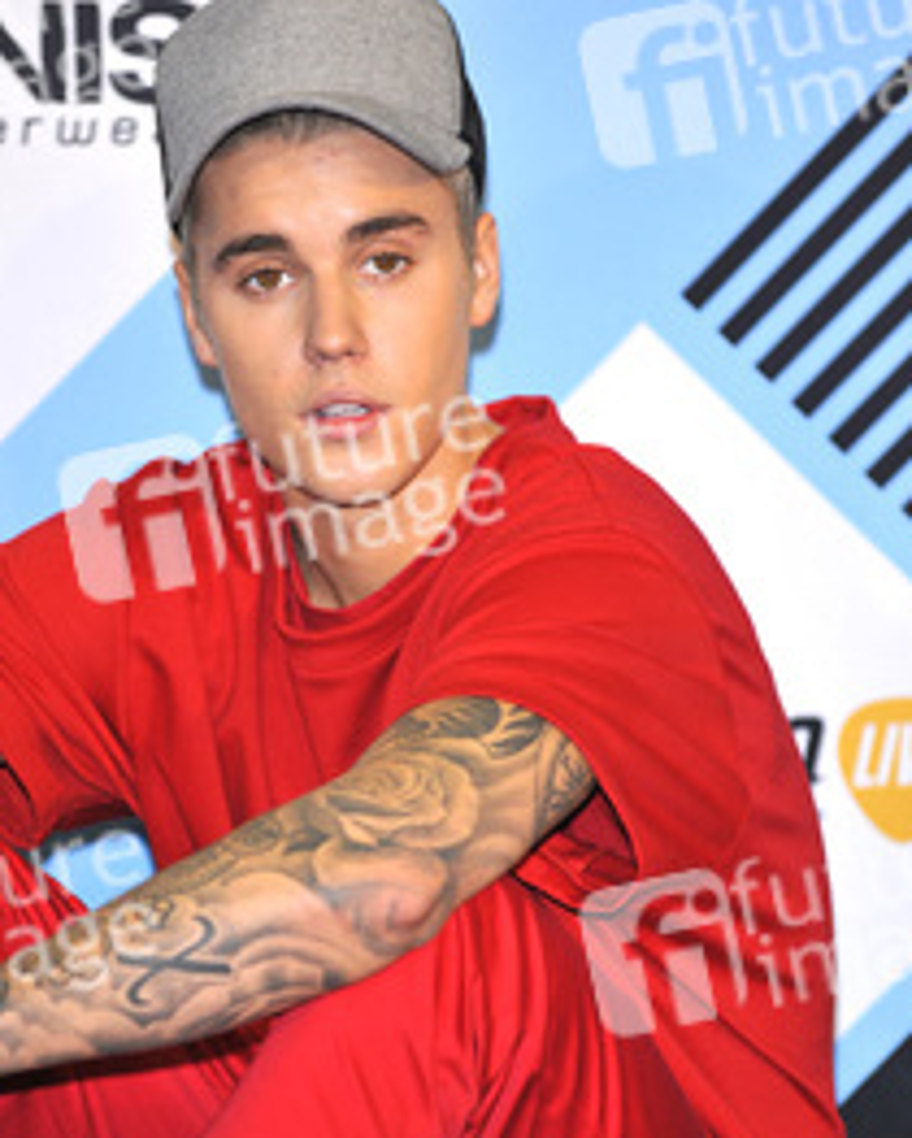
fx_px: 9638
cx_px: 408
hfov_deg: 5.4
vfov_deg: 6.8
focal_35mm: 286
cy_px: 717
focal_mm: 200
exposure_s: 1/250
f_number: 4.5
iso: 800
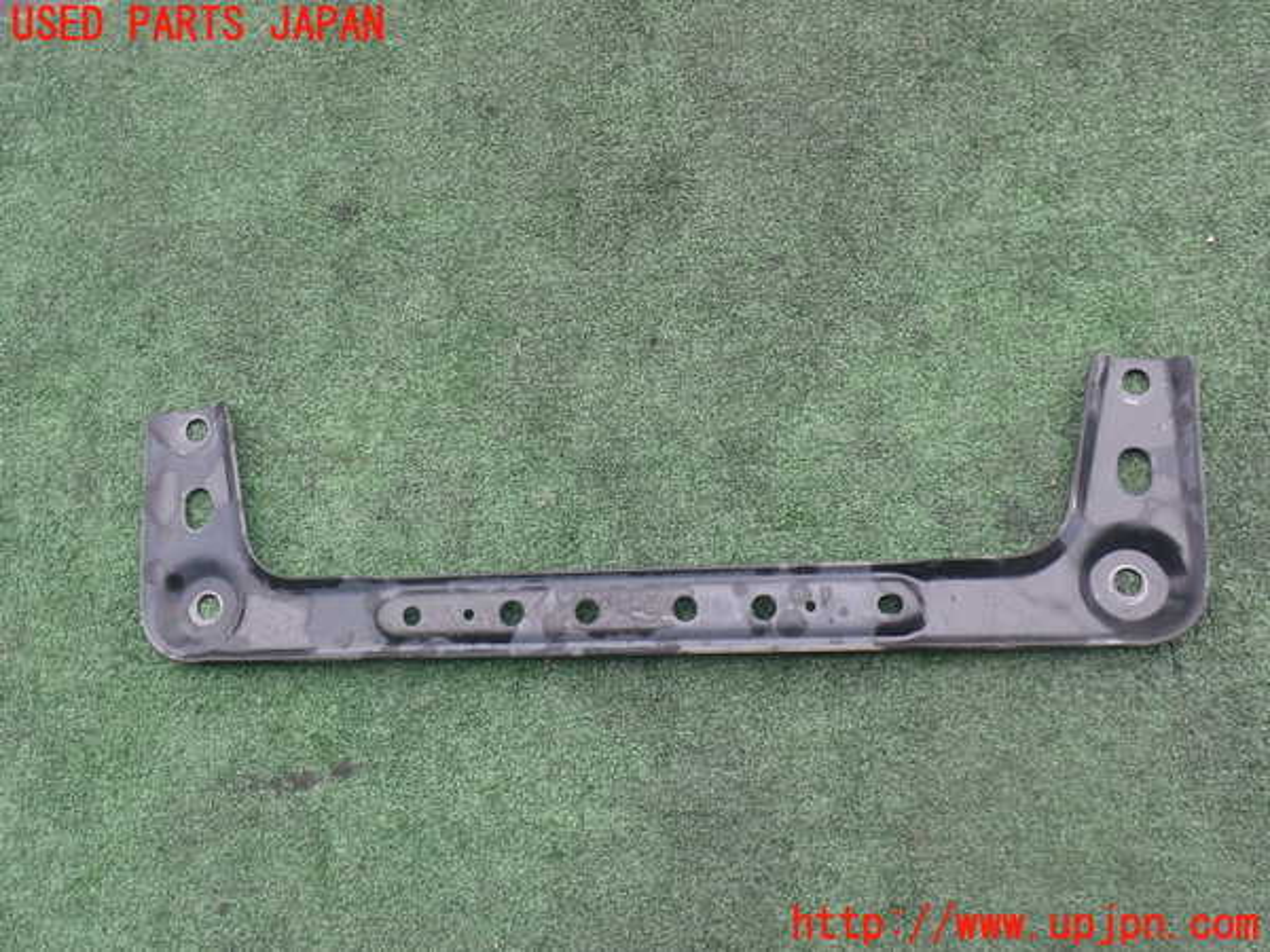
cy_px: 476
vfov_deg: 46.8
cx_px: 635
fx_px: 1101
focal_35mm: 30
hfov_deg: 60.0
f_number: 3.2
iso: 100
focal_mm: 5.4
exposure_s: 1/125
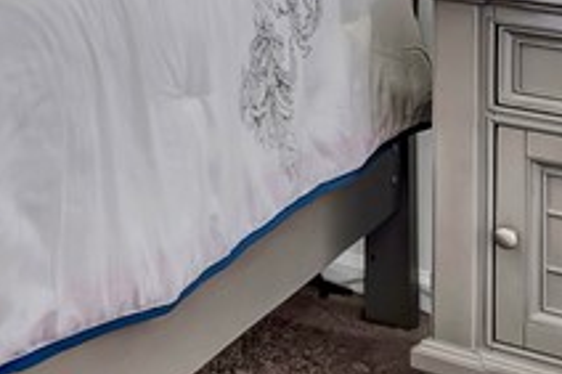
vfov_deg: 13.5
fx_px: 1435
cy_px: -272
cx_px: -387
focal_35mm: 92
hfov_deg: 18.4
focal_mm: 12
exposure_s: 1/20
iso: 320
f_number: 6.3
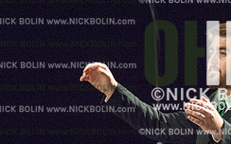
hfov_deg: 4.1
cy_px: 65
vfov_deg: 2.6
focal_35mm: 509
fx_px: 3201
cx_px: 211
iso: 8000
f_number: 5.6
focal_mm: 210
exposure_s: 1/320
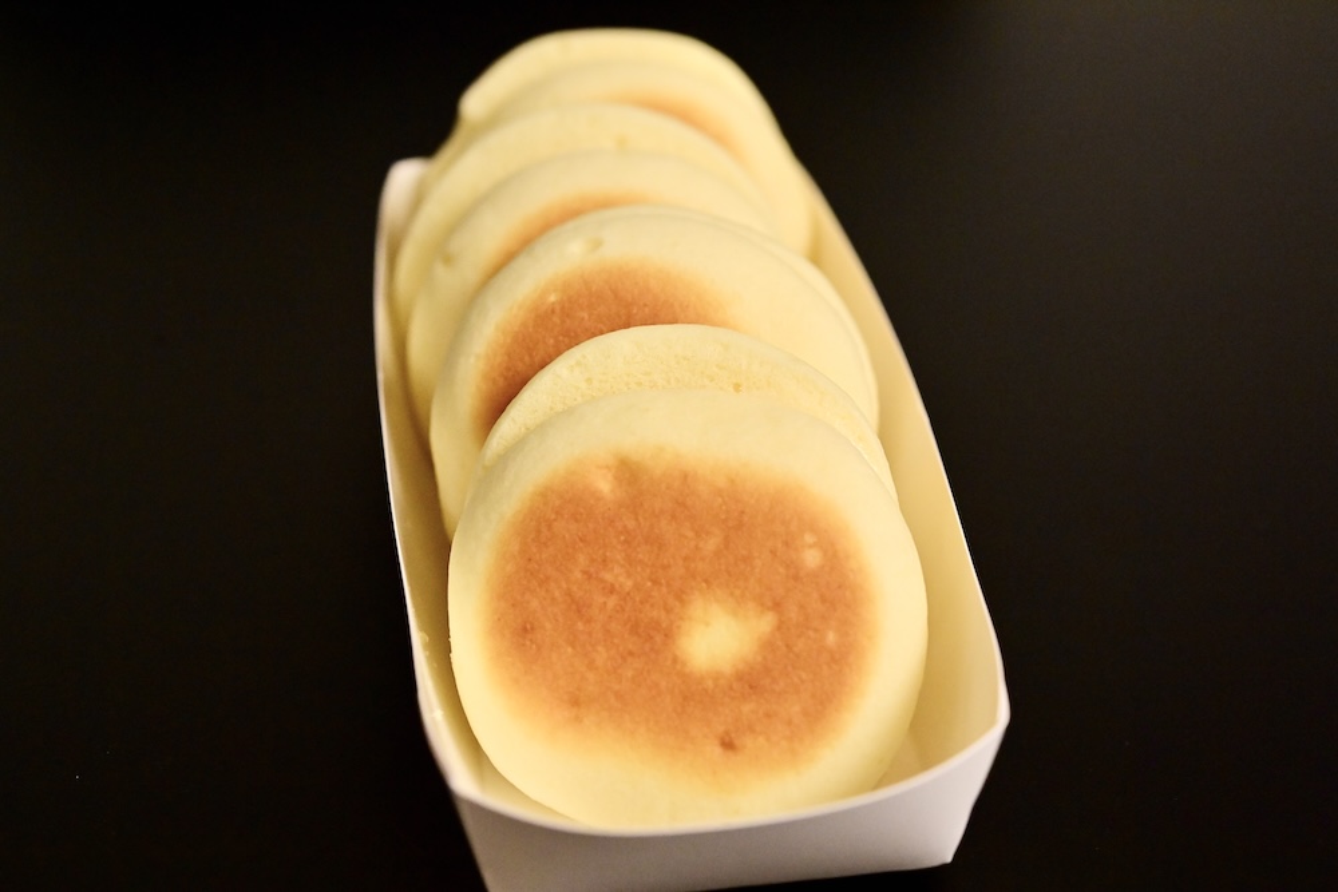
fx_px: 2230
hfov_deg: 33.4
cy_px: 446
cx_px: 669
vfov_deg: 22.6
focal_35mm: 60
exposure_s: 1/250
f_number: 6.3
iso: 6400
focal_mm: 60
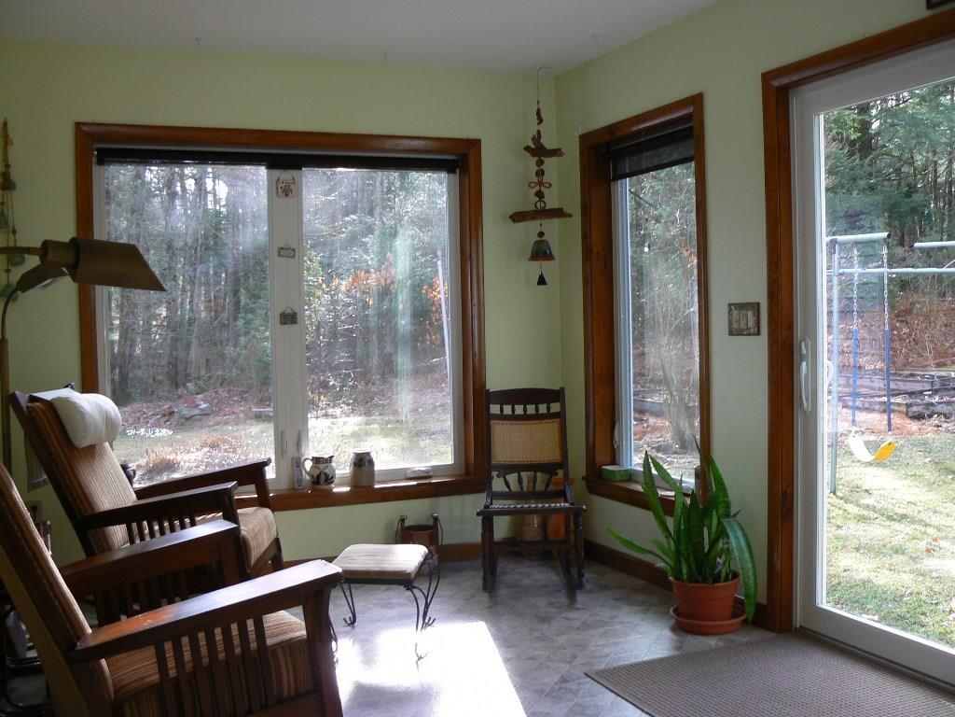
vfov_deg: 39.7
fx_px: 993
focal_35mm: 36
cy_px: 358
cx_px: 478
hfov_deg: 51.4
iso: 80
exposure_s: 1/40
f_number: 2.8
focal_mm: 6
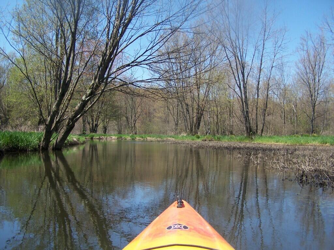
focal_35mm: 38
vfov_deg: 37.7
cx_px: 167
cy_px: 125
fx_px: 367
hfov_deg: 49.0
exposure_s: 1/800
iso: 80
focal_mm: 6.3
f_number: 2.8
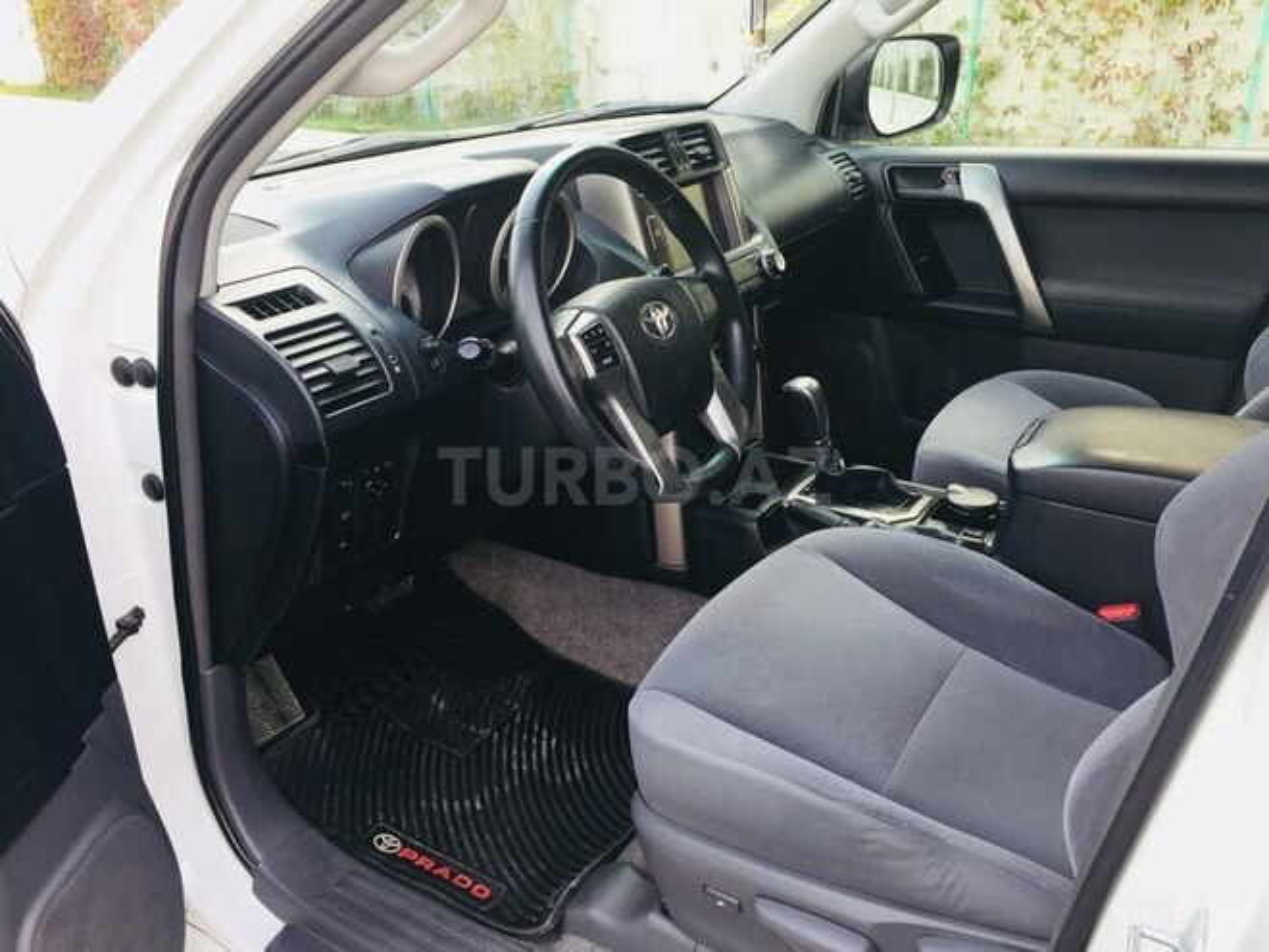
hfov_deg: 61.7
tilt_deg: -22.8
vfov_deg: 48.2
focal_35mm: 29
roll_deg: -0.1
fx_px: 1063
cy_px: 476
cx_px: 634
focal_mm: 4.15
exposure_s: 1/110
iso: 32
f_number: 2.2
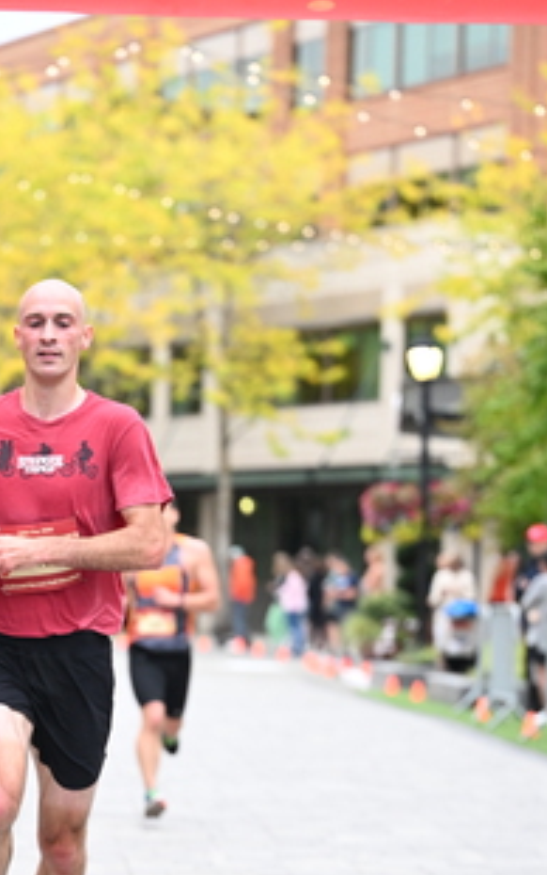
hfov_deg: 8.1
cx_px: 80
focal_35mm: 161
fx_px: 3837
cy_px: 646
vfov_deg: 13.0
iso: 1600
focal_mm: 89
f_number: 2.8
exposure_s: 1/800
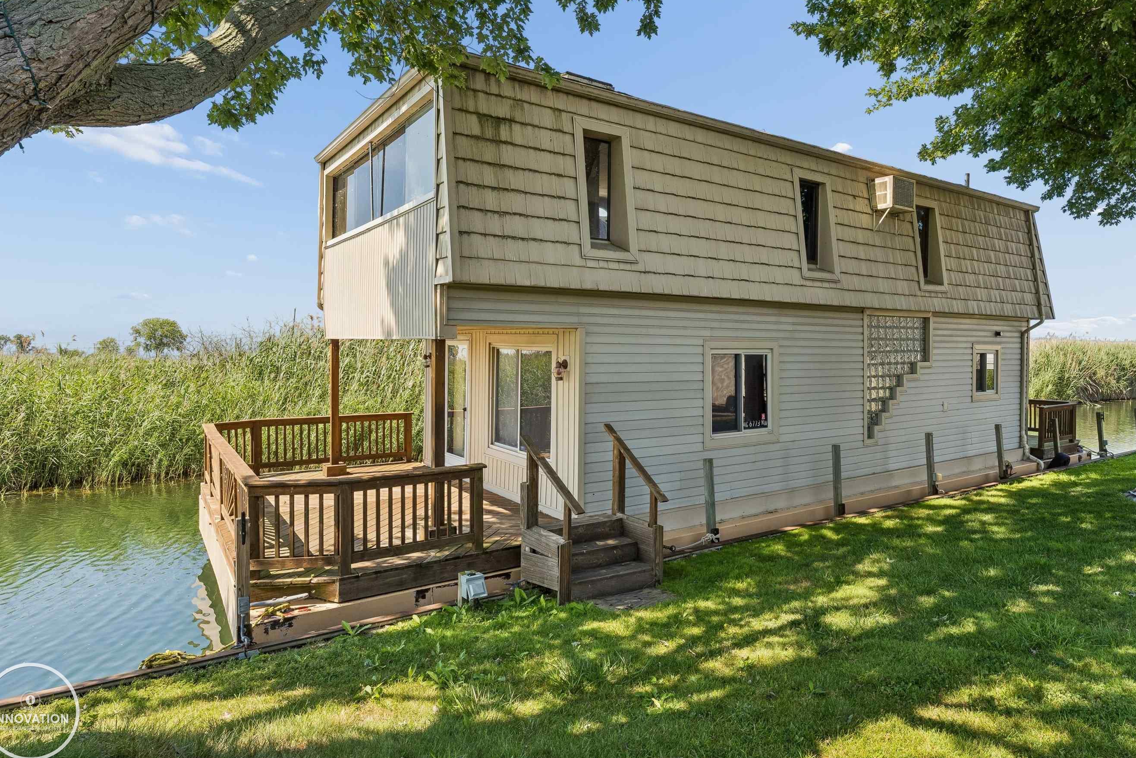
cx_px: 635
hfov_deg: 80.9
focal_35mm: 21
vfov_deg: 59.3
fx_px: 663
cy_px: 328
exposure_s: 1/60
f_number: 13
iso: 200
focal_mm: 18
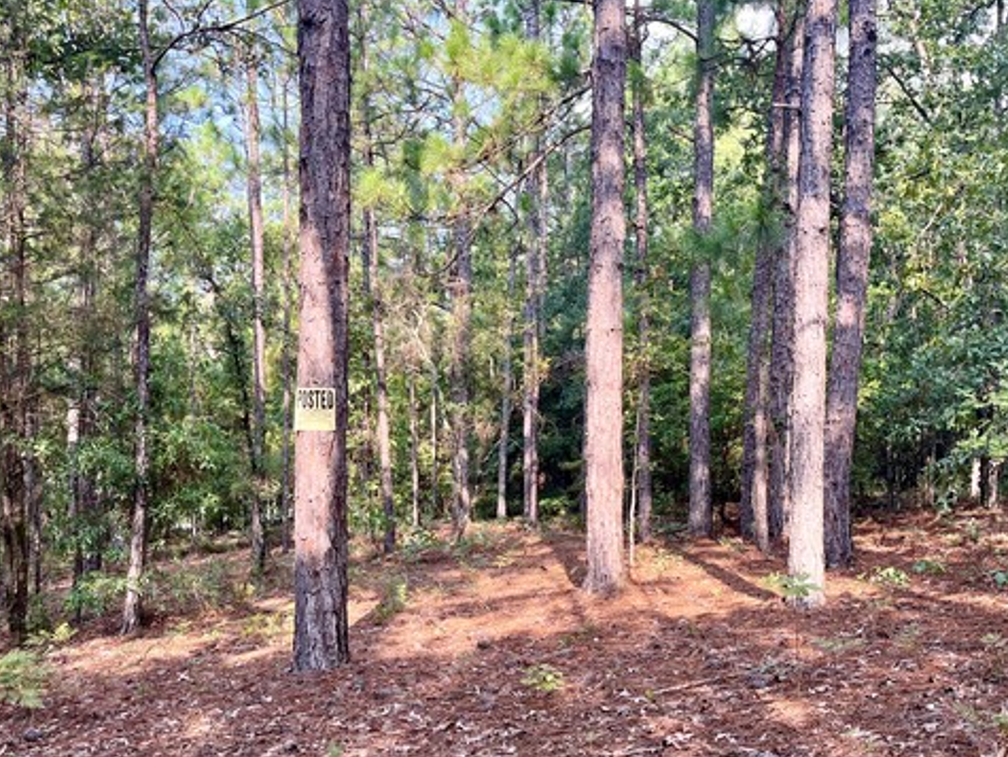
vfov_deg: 40.5
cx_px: 654
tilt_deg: -2.9
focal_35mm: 35
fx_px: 1020
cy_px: 464
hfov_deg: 51.8
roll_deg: -1.2
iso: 40
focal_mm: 5.1
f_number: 1.6
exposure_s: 1/263
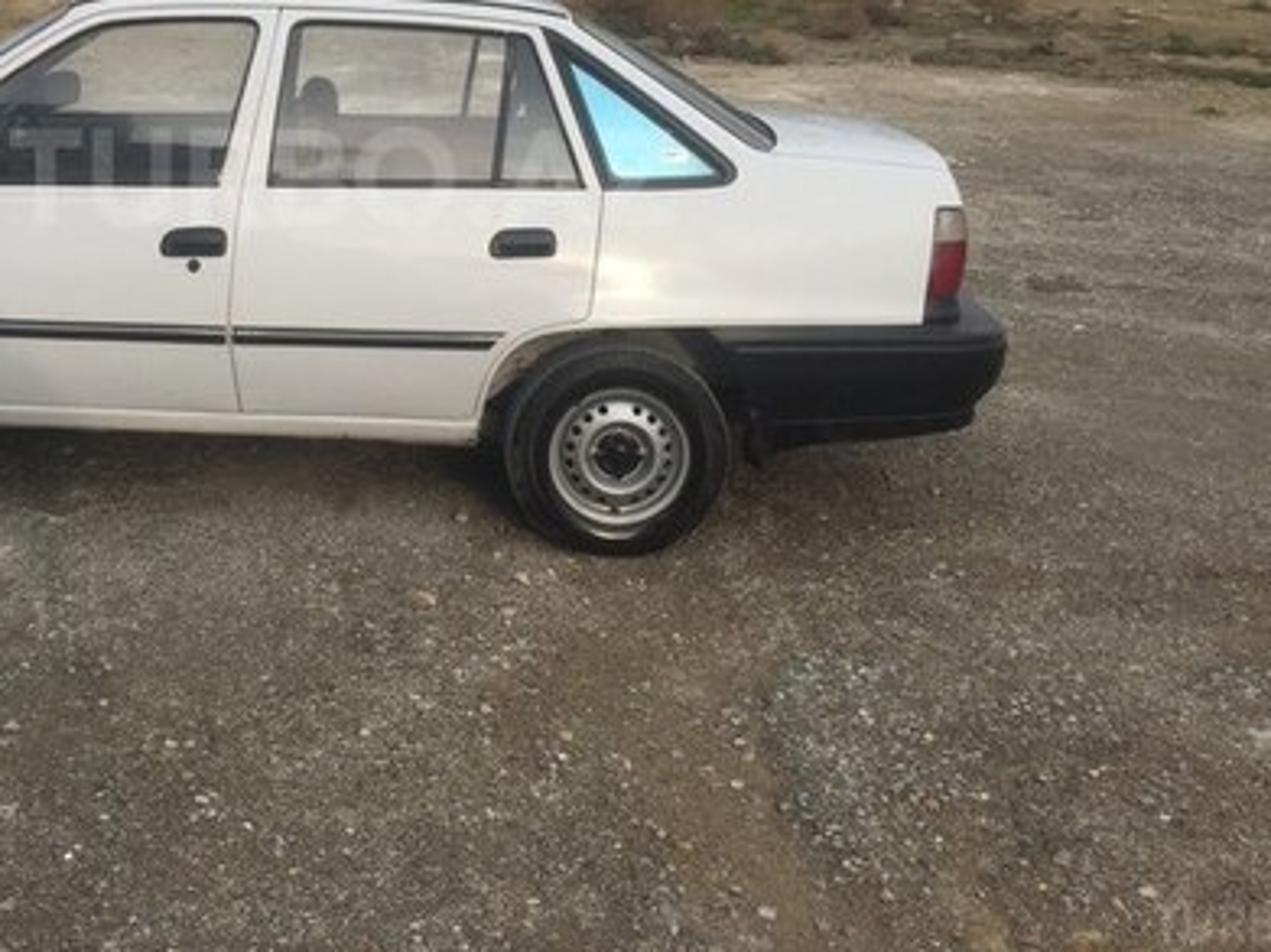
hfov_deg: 38.1
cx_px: 341
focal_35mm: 49
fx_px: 1799
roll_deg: -1.3
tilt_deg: -12.4
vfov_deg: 28.9
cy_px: 177
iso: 32
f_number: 2.2
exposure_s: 1/920
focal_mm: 4.15
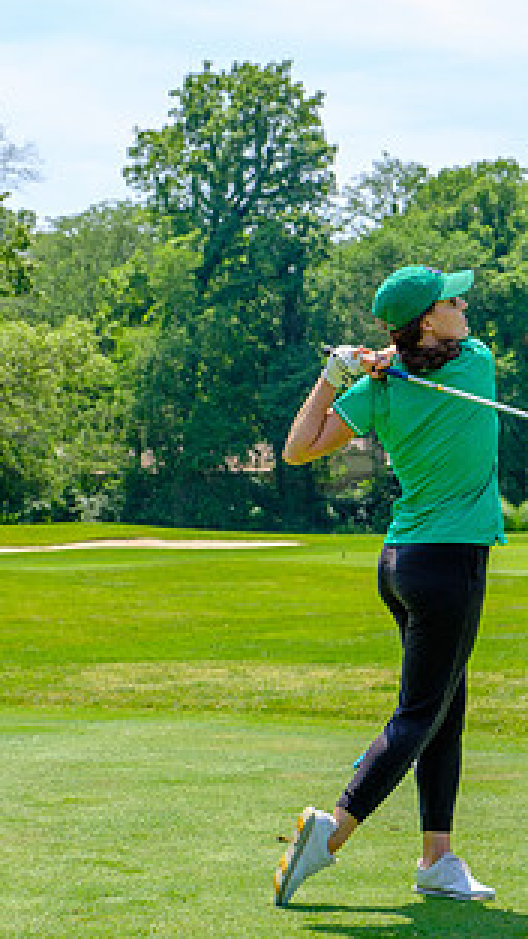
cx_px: 372
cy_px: 474
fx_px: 2589
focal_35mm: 104
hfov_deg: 11.6
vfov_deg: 20.6
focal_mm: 46.3
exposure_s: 1/250
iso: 200
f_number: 5.6
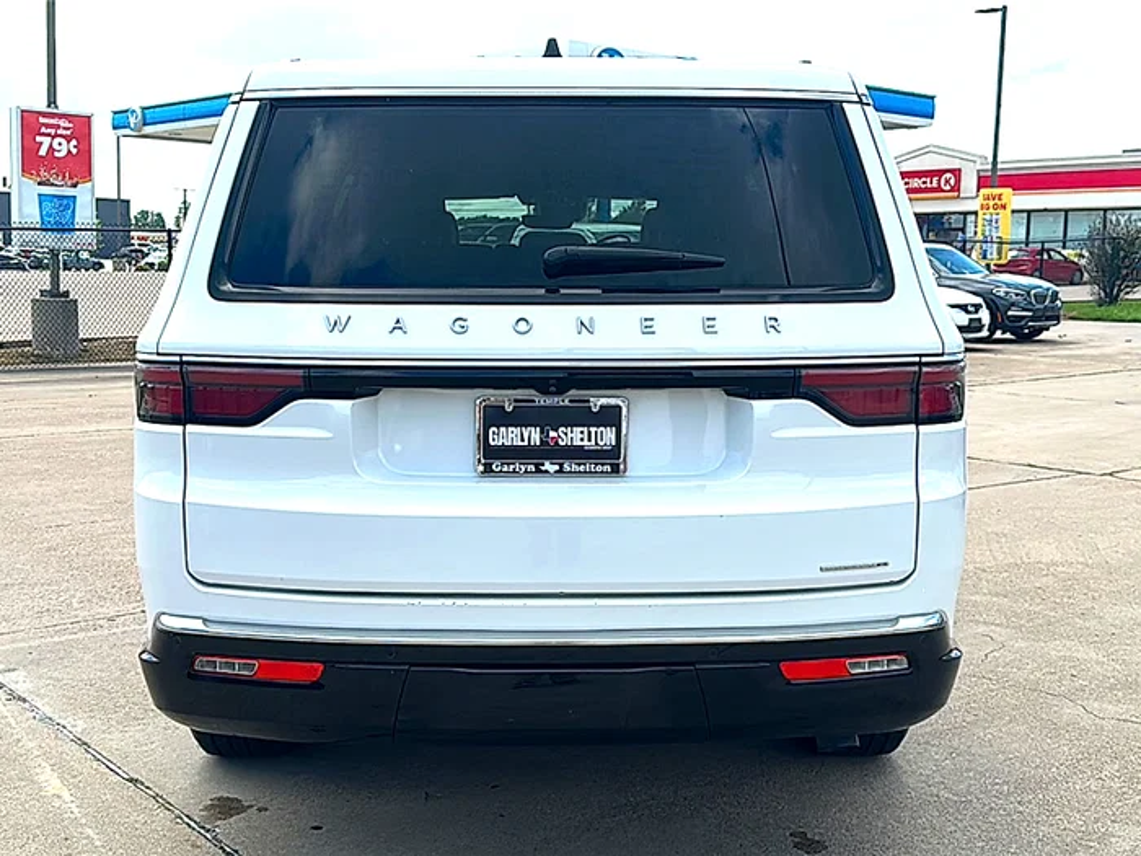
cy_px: 428
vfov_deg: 39.7
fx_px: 1187
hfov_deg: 51.4
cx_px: 570
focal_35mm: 36
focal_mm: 6.86
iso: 80
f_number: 1.78
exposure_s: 1/3891
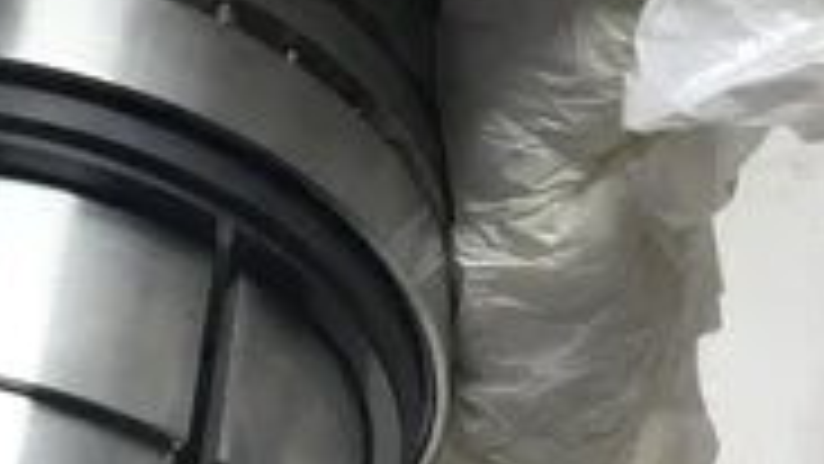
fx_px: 1617
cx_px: 86
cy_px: 351
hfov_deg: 27.6
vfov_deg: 16.2
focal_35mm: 74
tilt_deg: -48.0
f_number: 2.4
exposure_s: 1/120
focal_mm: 3.3
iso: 32
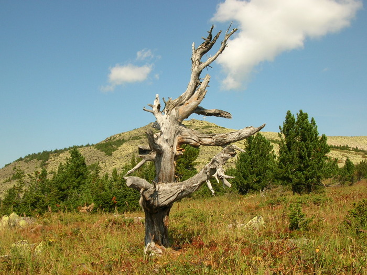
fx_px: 371
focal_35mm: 35
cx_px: 184
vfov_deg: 40.7
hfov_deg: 52.6
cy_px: 138
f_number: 5.6
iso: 50
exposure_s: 1/229
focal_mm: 5.8
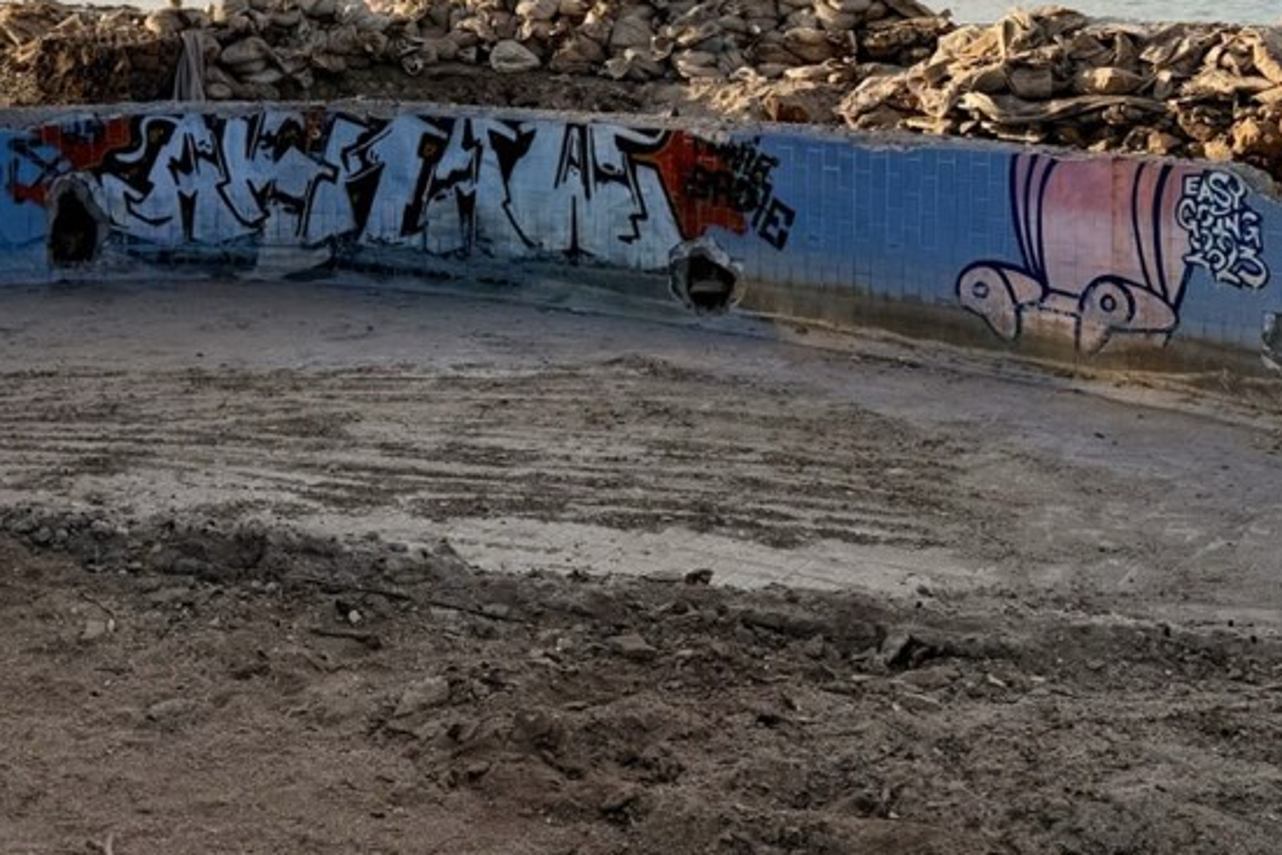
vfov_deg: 22.4
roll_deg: +0.1
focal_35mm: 59
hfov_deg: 33.7
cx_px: 462
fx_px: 2101
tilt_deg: -5.1
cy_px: 76
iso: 80
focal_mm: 6.76
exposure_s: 1/2703
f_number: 1.78
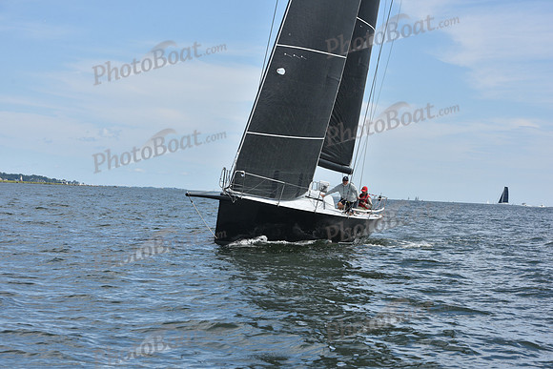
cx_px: 276
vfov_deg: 14.0
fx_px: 1506
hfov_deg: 20.8
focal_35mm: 98
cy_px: 184
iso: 320
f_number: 9
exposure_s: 1/1000
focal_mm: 98
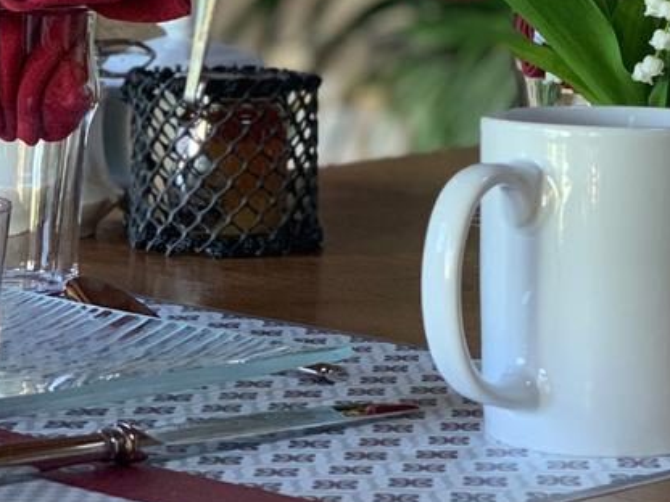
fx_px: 1936
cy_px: 27
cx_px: 573
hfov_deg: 19.4
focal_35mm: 100
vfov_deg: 14.6
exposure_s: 1/60
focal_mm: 6
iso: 200
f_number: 2.4
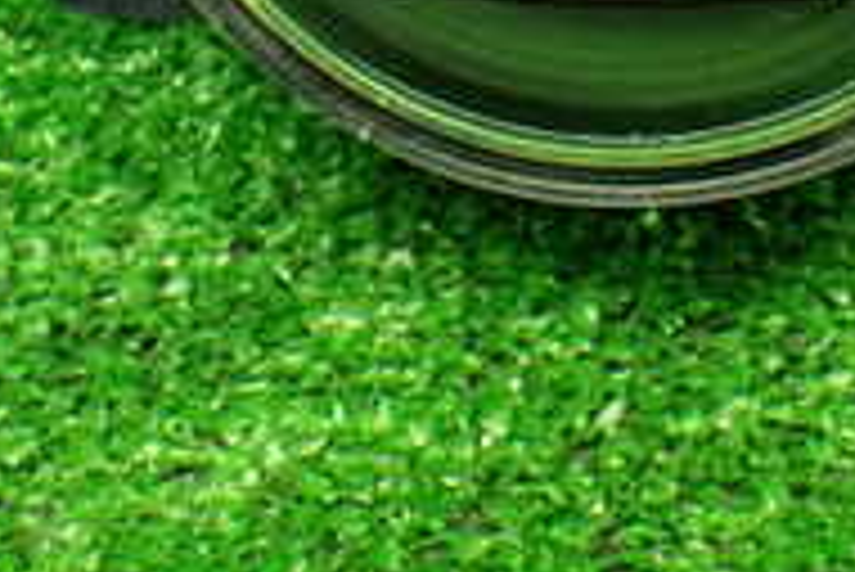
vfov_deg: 12.4
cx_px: 572
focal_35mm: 105
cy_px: -306
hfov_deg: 19.4
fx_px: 2496
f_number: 2.4
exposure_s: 1/60
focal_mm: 5.79
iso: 800
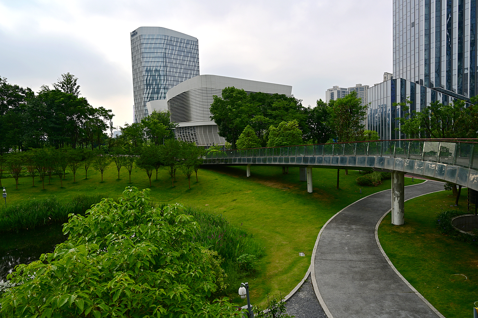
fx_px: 339
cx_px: 239
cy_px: 159
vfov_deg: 50.4
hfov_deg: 70.4
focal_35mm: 26
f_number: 8
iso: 100
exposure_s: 1/160
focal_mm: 25.5
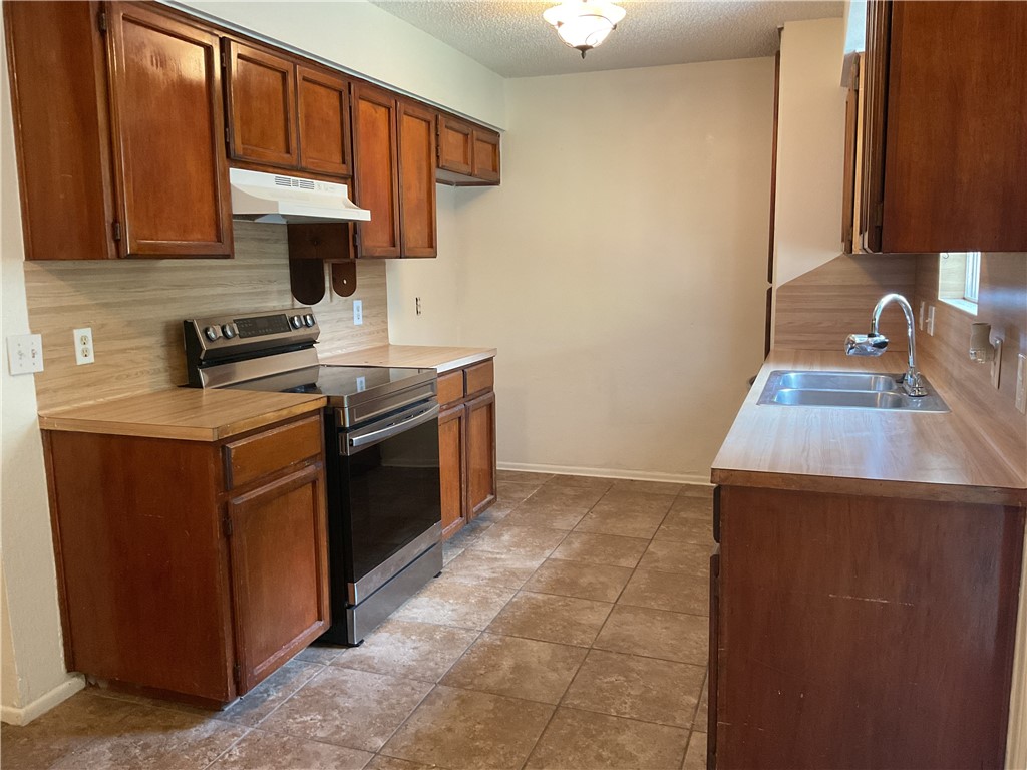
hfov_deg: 61.7
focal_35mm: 29
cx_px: 514
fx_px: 860
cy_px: 385
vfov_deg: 48.2
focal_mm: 3
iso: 200
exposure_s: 1/60
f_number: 1.8
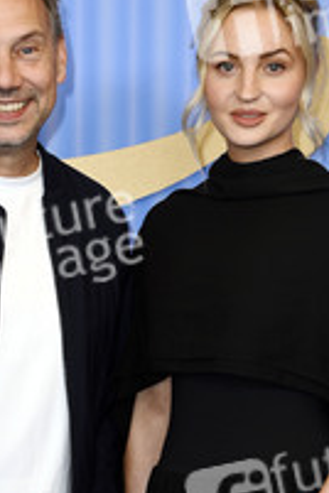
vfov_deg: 13.2
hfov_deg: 8.8
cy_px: 373
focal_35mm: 155
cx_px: 88
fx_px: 2125
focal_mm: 78
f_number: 5.6
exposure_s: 1/250
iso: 400
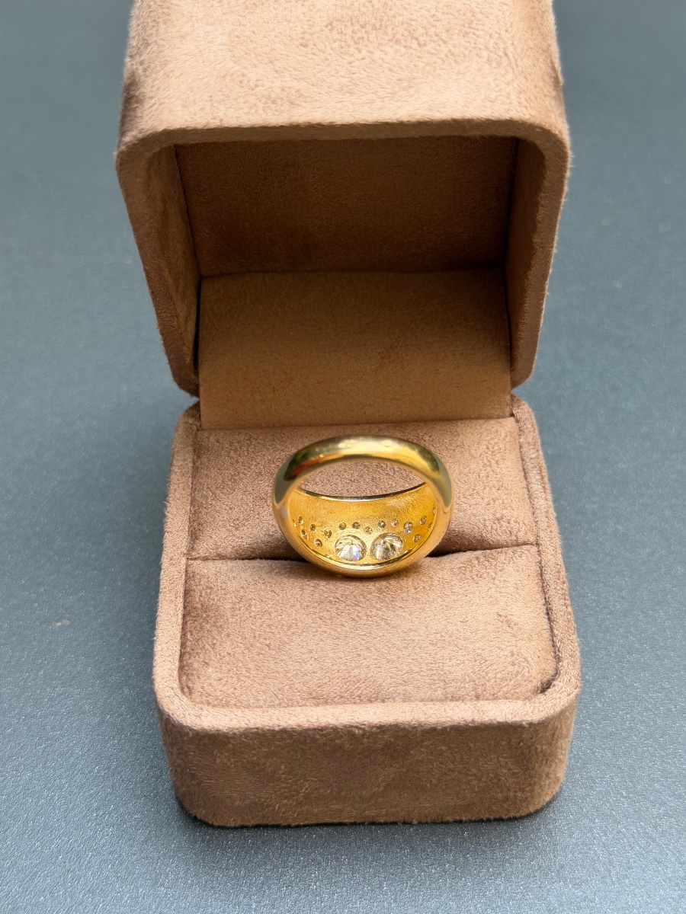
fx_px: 1268
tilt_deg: -44.9
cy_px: 457
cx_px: 343
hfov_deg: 30.3
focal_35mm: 48
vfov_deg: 39.7
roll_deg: +1.4
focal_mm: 6.76
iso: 64
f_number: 1.78
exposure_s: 1/140
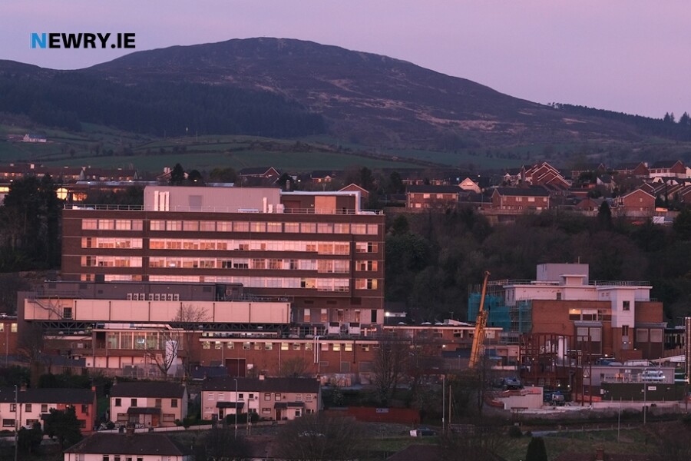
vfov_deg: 15.5
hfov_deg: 23.1
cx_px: 346
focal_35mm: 88
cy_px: 230
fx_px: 1689
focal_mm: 58.7
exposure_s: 1/110
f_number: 4
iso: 400
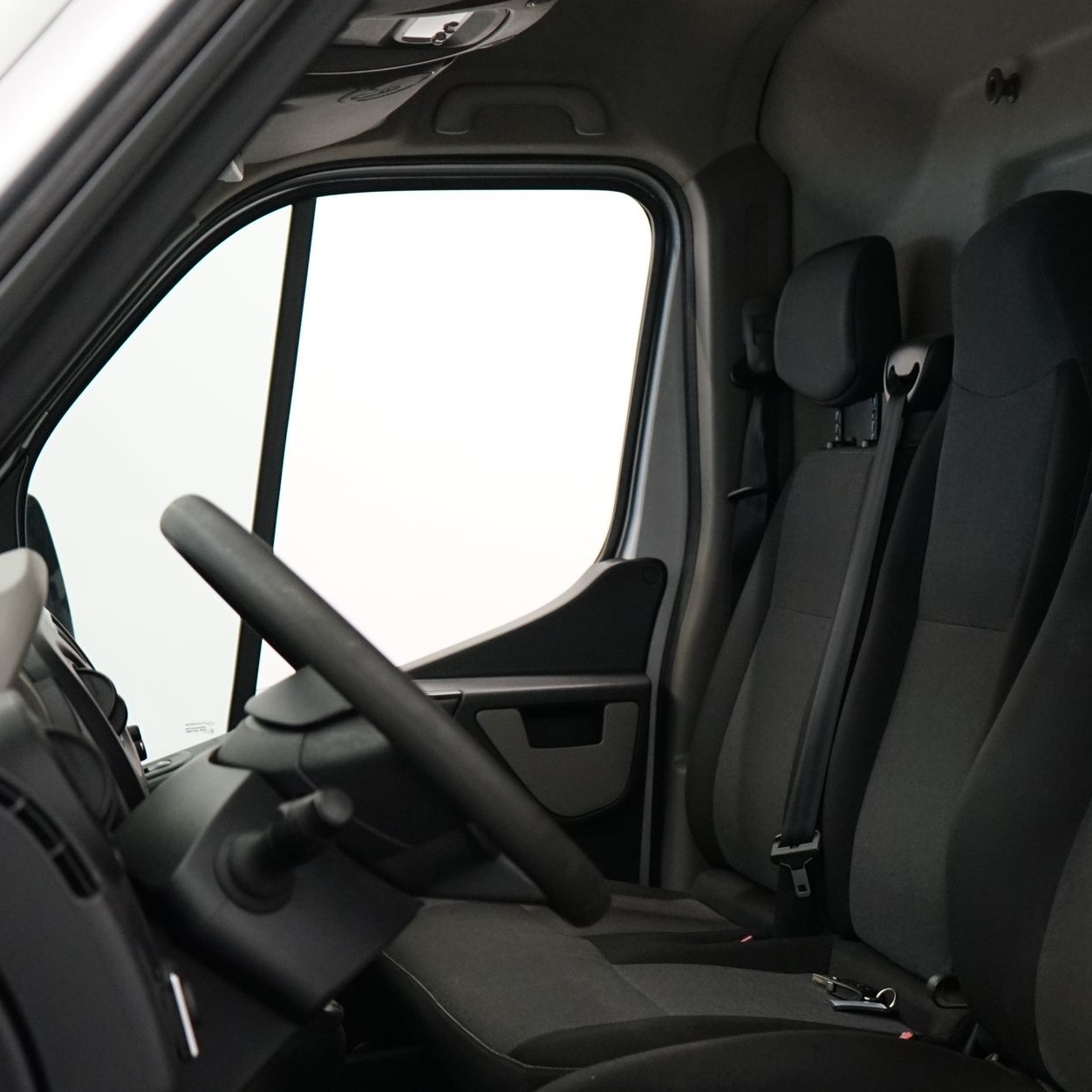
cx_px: 843
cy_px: 680
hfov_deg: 30.0
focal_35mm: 56
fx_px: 1999
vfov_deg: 30.4
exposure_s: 1/160
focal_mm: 33
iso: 2500
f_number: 4
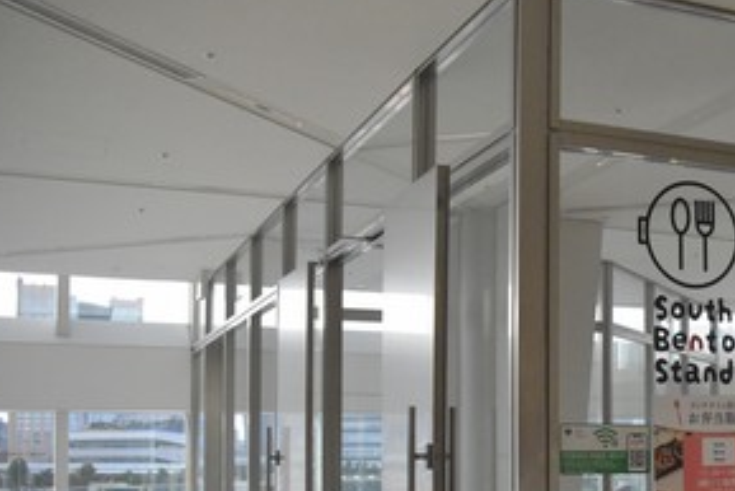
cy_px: 432
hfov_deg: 32.9
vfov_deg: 23.6
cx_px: 725
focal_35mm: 56
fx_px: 1144
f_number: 3.5
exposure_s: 1/4000
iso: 4500
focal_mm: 18
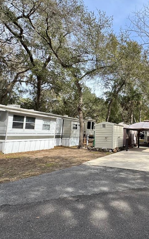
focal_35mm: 20
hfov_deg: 53.4
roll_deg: -1.6
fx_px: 130
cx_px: 130
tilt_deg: +6.2
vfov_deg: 85.1
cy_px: 119
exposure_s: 1/879
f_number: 2.2
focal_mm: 2.22
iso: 50
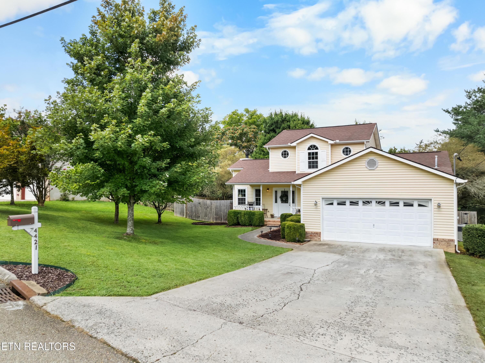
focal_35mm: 24
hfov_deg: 71.6
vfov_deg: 56.8
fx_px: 336
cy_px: 182
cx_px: 242
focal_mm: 12.29
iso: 110
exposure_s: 1/50
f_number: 2.8
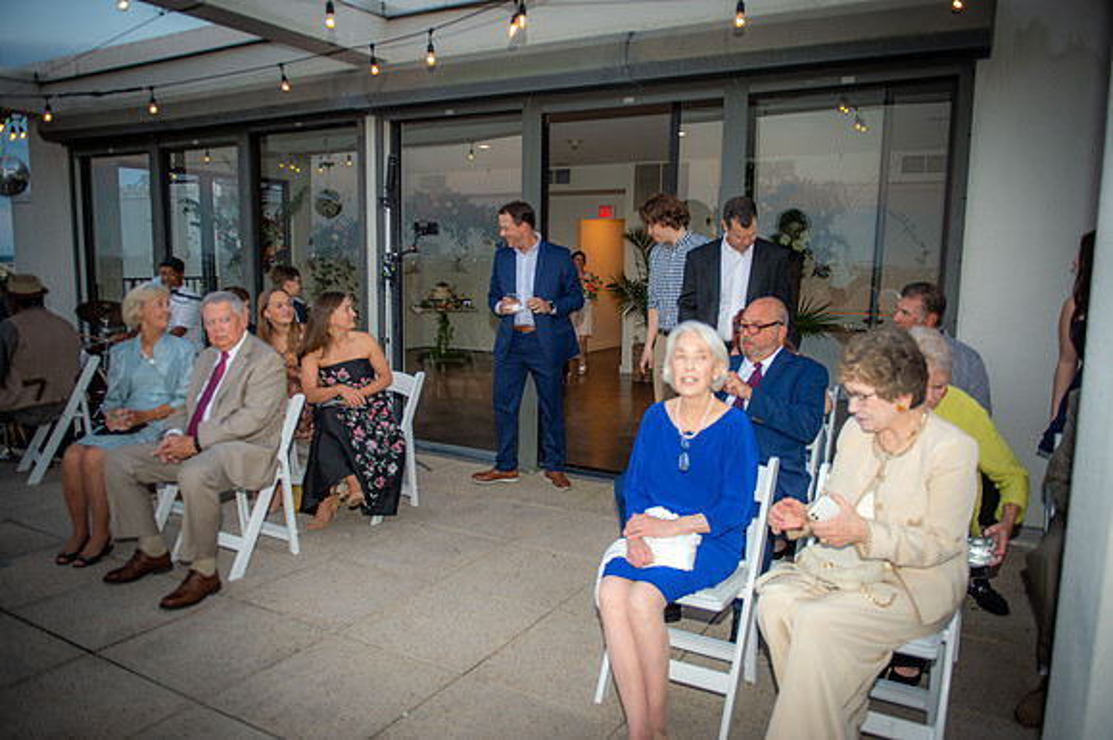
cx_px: 556
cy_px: 370
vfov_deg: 47.9
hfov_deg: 67.4
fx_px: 834
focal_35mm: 27
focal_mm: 27
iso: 640
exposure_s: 1/200
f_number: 2.8
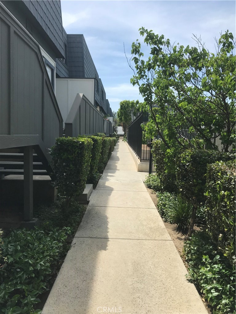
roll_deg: -1.4
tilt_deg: -4.6
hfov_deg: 49.7
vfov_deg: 63.4
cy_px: 157
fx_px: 255
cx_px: 118
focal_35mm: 28
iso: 20
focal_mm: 3.99
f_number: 1.8
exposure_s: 1/2519
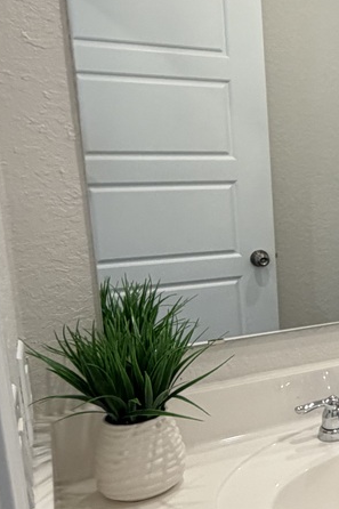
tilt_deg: -9.5
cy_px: 266
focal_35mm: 47
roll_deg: -0.4
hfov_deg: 22.4
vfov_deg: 41.9
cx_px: 535
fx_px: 664
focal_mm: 2.22
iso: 200
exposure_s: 1/120
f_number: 2.2
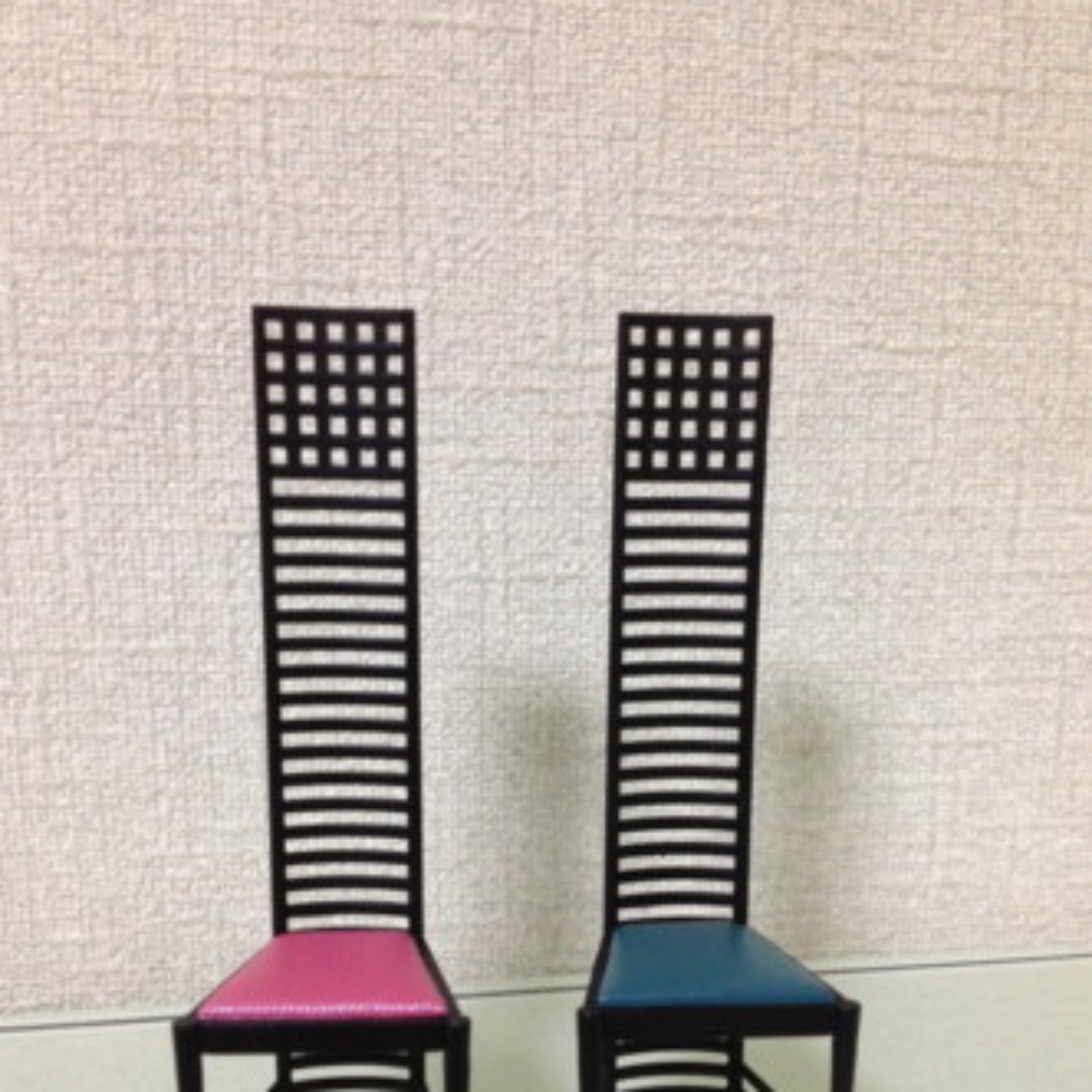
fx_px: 1499
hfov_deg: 40.0
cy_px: 733
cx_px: 539
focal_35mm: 42
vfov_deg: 39.5
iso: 250
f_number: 2.4
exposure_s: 1/20
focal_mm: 4.28
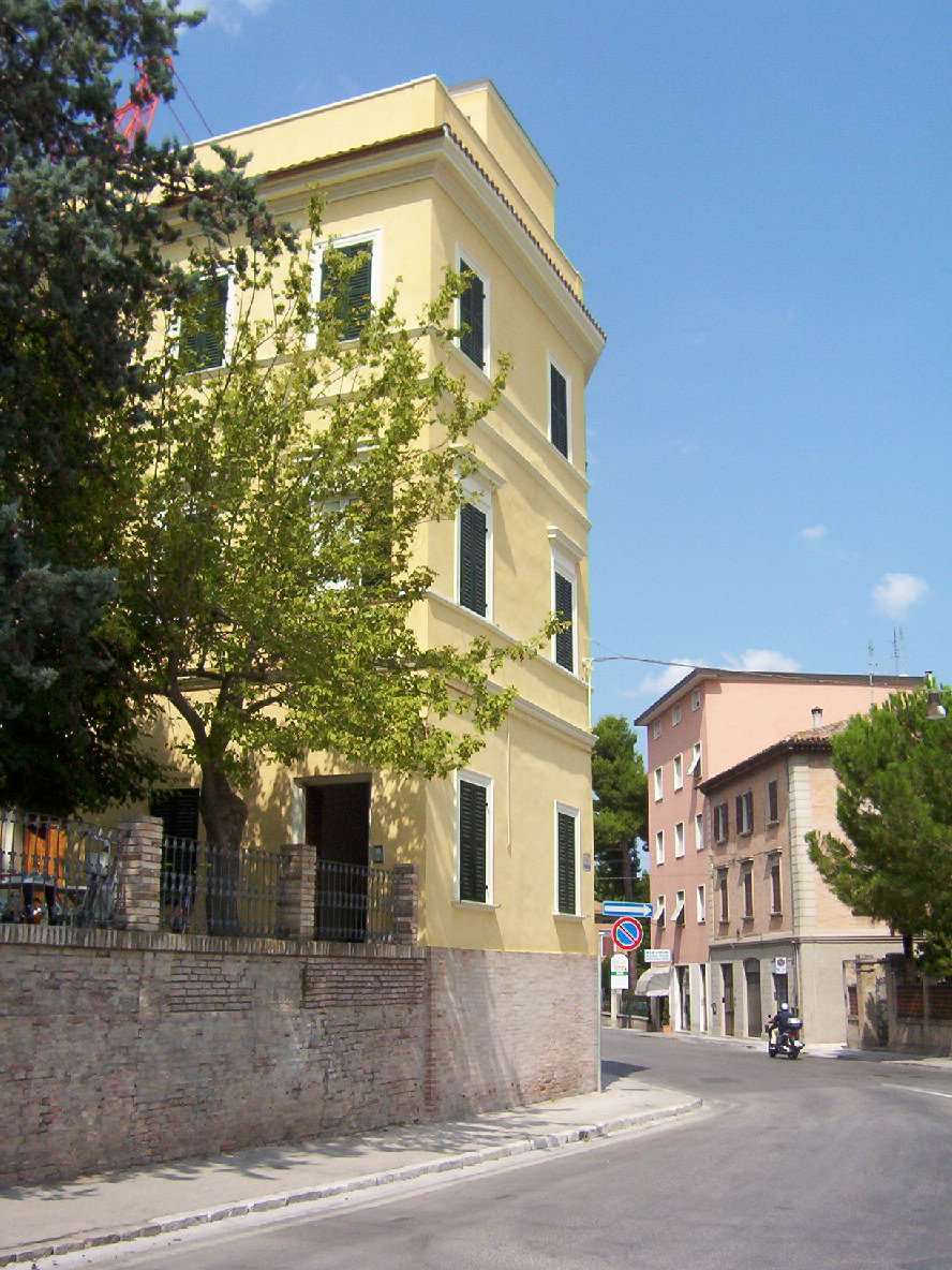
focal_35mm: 36
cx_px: 476
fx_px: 1320
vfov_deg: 51.4
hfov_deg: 39.7
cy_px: 635
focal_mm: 5.54
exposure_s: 1/827
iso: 100
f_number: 5.24
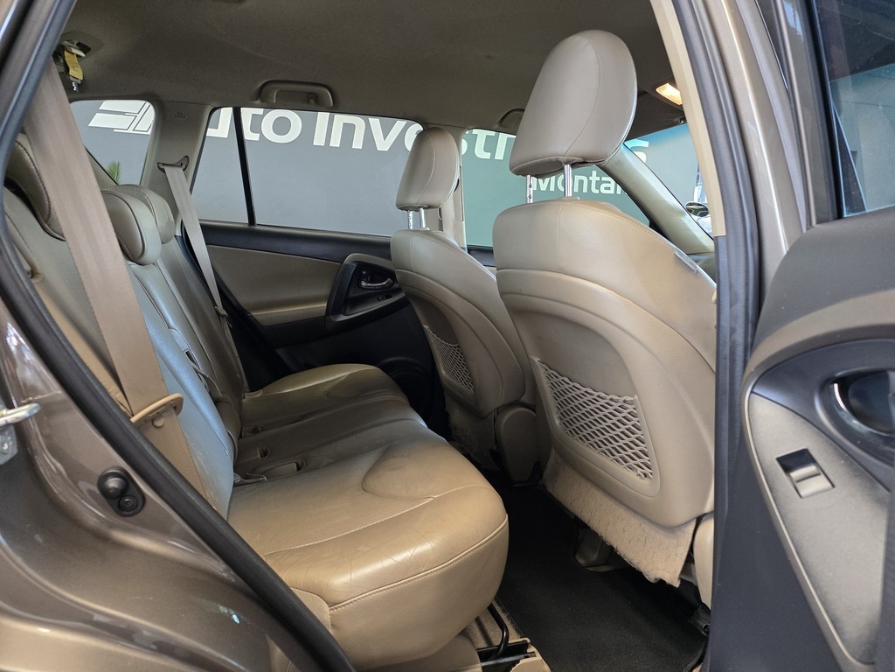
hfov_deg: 73.9
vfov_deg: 58.9
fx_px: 595
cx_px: 448
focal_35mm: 23
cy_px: 336
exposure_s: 1/100
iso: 250
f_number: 1.7
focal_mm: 6.25
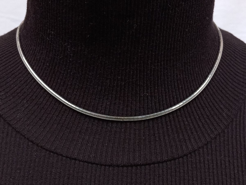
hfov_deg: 38.2
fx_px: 355
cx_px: 123
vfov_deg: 29.1
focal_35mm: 50
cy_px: 92
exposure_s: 1/155
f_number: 1.8
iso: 102
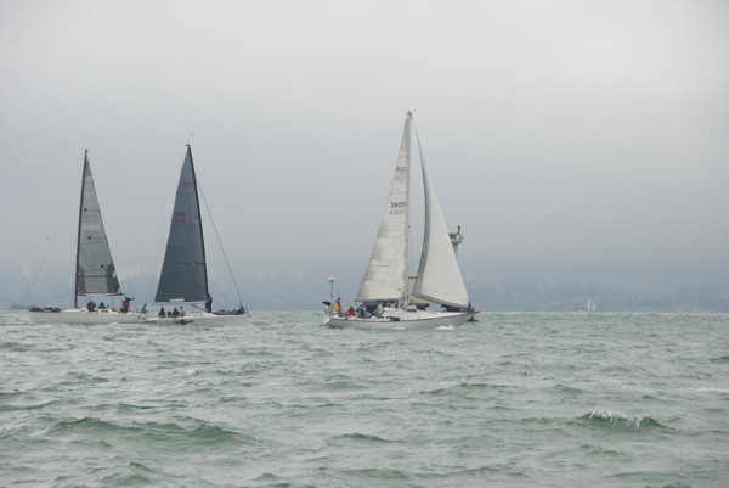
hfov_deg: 14.4
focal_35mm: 142
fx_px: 2888
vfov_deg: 9.6
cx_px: 364
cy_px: 244
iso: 250
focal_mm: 95
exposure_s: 1/800
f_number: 7.1
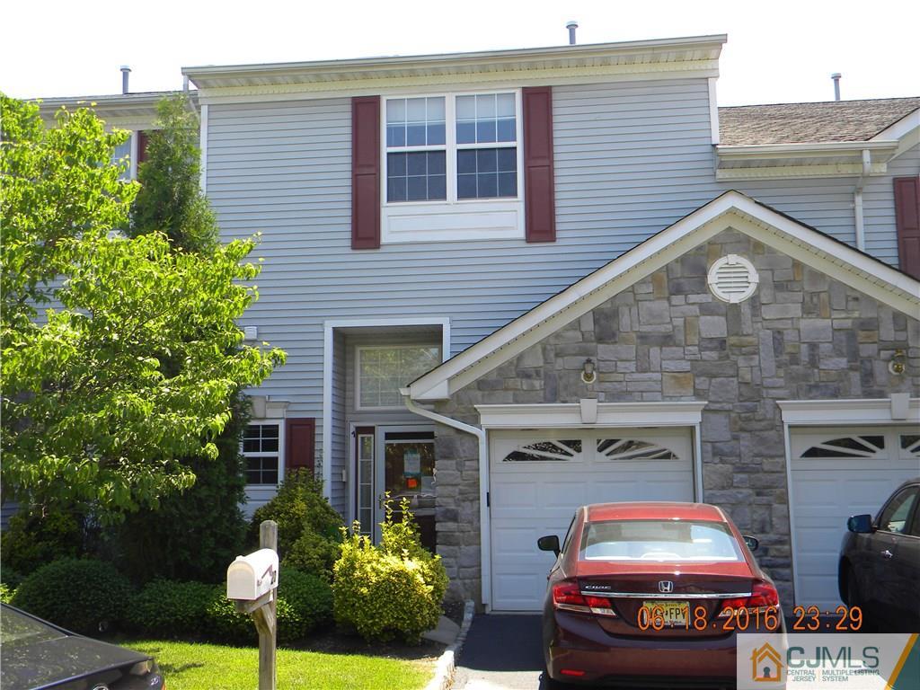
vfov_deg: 39.7
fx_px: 957
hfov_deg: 51.4
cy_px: 345
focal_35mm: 36
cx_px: 460
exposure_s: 1/270
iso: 80
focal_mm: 6.4
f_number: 3.7
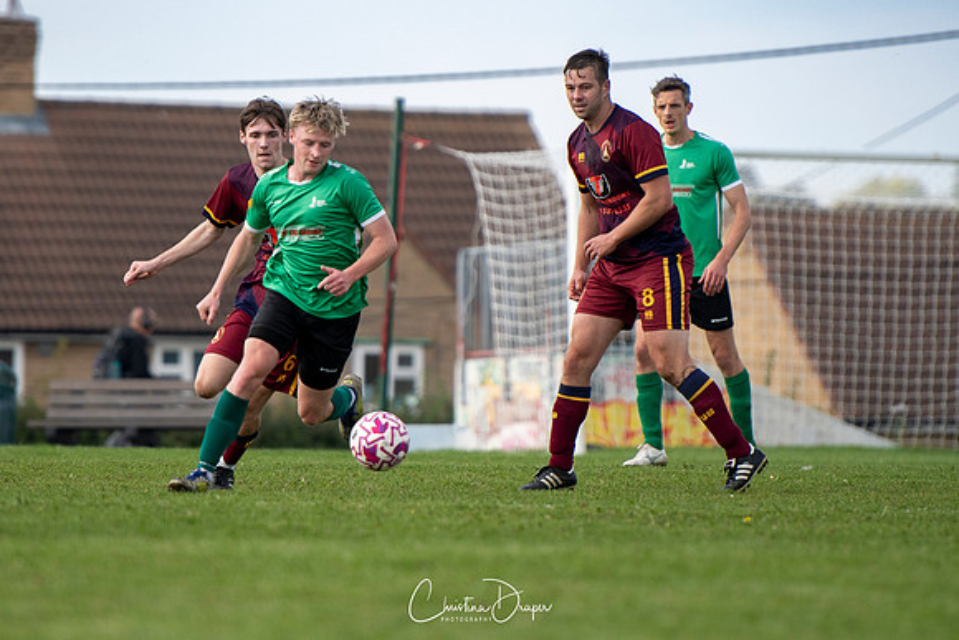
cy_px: 273
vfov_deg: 3.6
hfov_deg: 5.4
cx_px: 392
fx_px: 10116
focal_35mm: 380
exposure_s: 1/4000
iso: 320
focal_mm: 200
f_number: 2.8
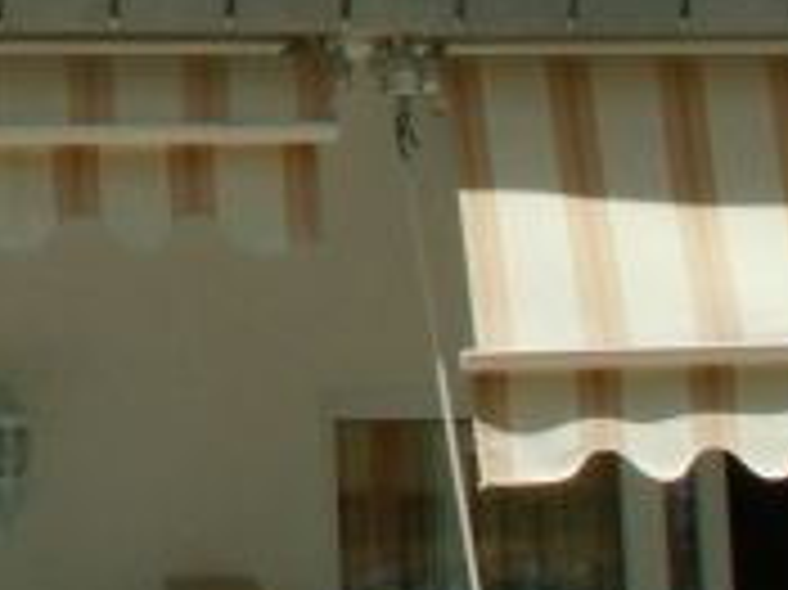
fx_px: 3640
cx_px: -513
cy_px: -117
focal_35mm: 160
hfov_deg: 11.6
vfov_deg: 9.1
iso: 50
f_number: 8
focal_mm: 5.86
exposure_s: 1/200
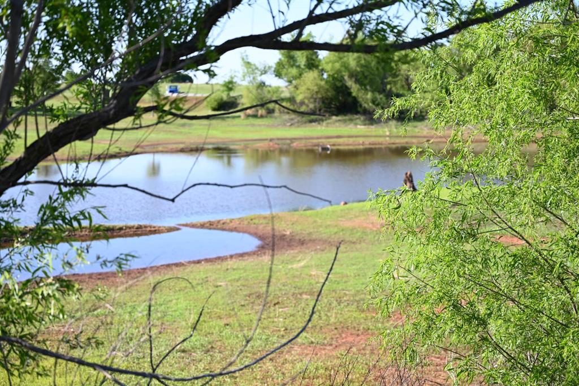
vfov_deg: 21.9
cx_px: 290
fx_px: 997
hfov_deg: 32.4
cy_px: 193
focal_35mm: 62
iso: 100
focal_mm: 62
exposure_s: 1/400
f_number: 4
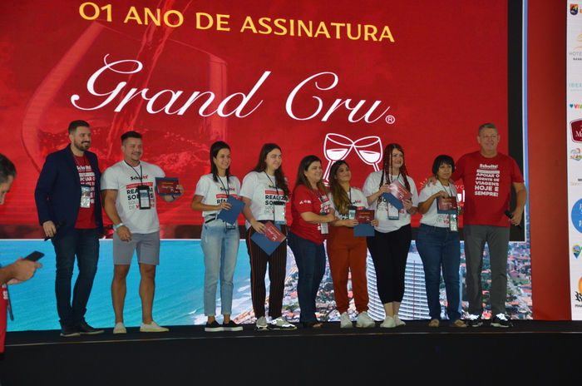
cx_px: 291
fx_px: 1452
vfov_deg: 15.1
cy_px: 193
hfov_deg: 22.7
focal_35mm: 90
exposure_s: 1/60
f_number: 5
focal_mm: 60
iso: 800
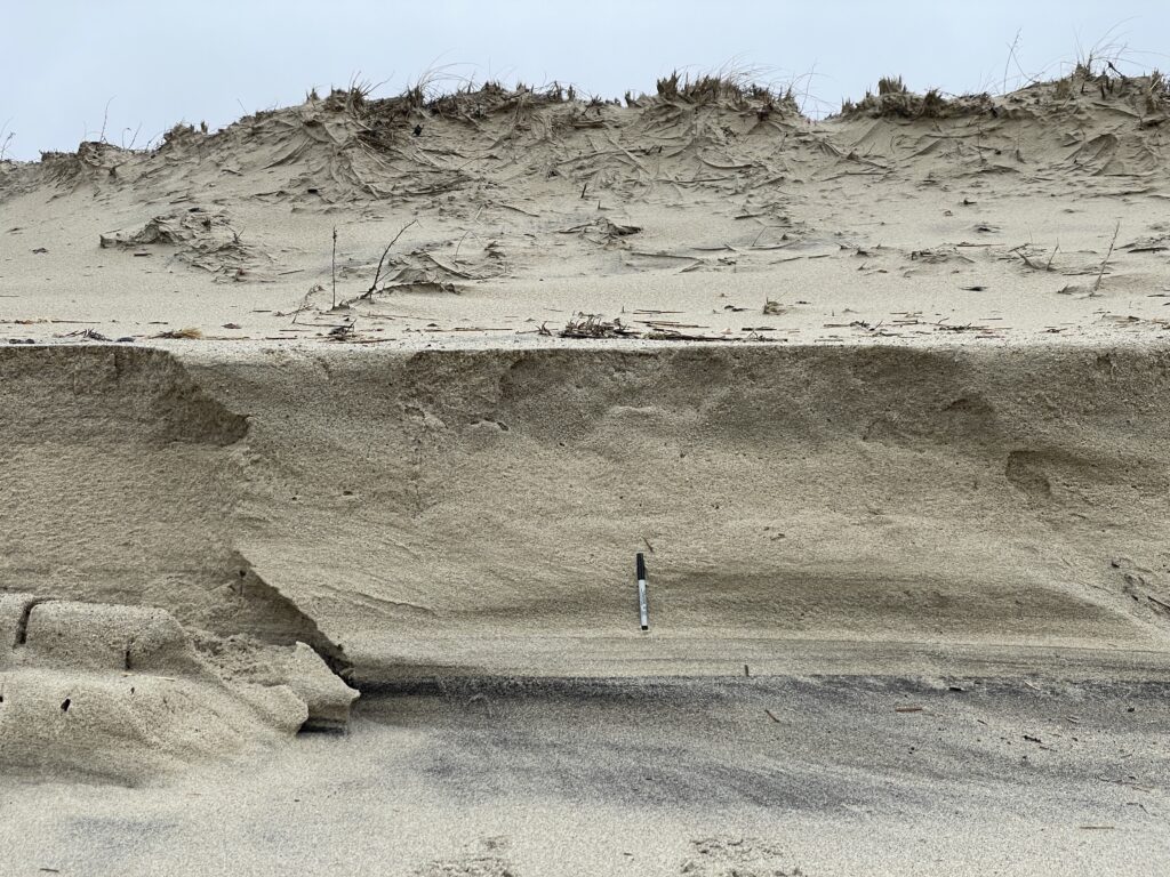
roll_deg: +0.6
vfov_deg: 28.0
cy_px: 438
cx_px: 585
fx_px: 1758
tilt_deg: +9.2
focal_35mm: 52
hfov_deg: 36.8
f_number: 2
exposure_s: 1/1229
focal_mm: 6
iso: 25
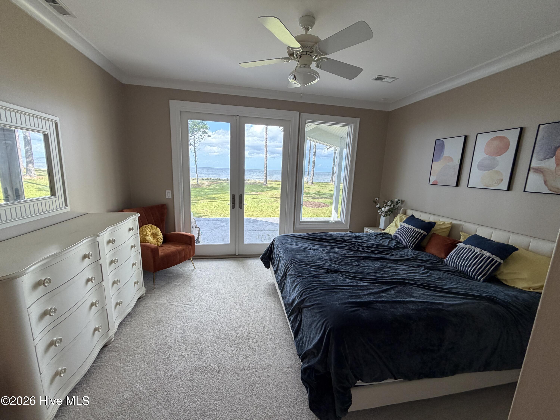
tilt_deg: -9.6
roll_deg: -2.7
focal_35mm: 14
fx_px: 226
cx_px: 280
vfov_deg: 85.7
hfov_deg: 102.1
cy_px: 210
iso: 100
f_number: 2.2
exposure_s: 1/121
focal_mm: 2.22
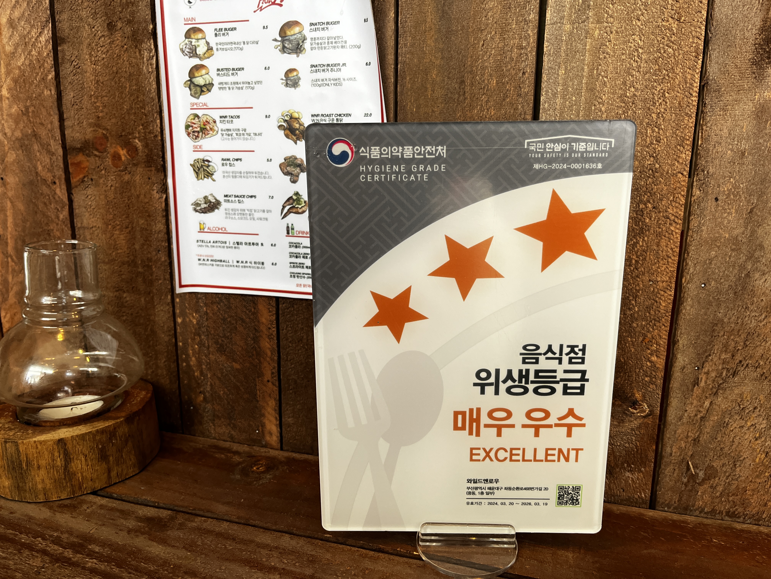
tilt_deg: -13.4
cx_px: 386
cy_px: 290
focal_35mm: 26
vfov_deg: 53.1
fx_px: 579
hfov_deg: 67.3
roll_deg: -1.2
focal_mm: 5.1
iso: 125
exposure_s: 1/120
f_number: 1.6
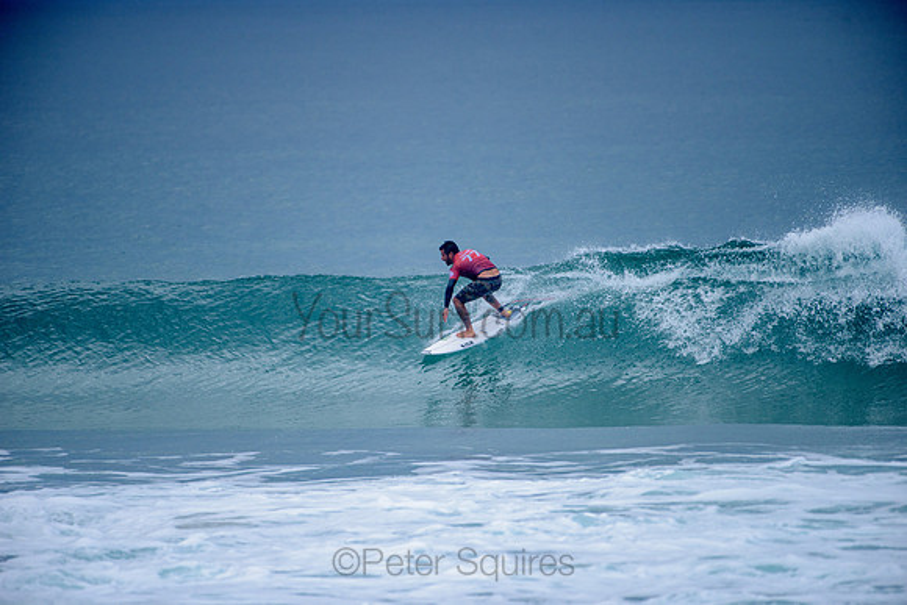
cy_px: 302
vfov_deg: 2.8
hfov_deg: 4.1
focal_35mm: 500
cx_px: 454
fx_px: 12600
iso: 250
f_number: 5.6
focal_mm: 500
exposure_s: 1/2000
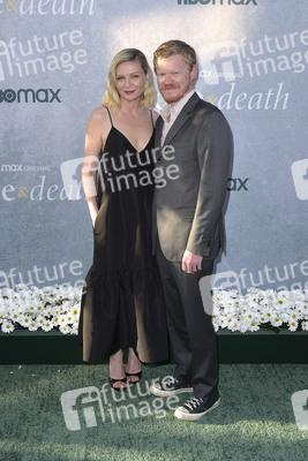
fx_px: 487
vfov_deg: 50.7
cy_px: 230
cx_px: 154
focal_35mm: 38
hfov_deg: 35.1
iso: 250
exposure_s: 1/250
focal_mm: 38
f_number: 6.3
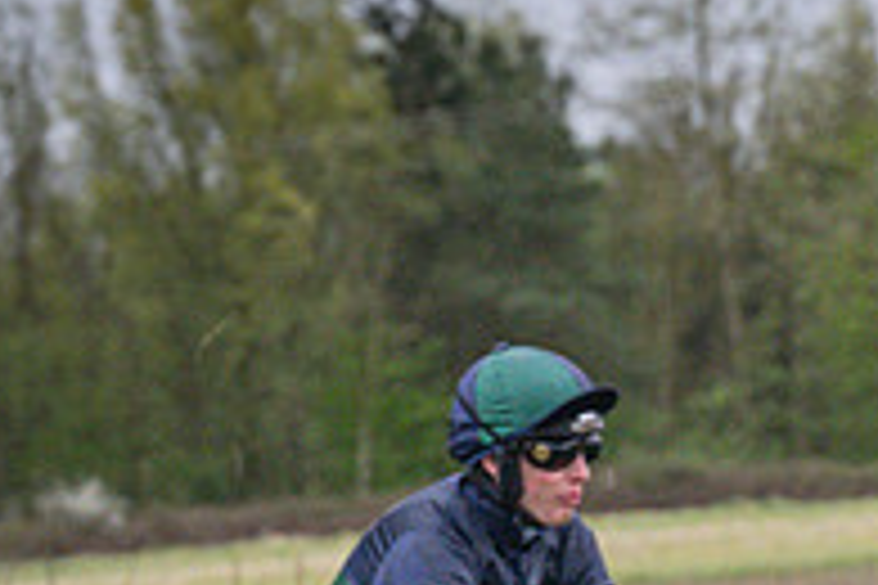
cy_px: 987
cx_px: 608
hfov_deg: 5.0
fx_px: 10047
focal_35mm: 412
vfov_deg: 3.3
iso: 1600
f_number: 4
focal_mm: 70
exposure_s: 1/1000
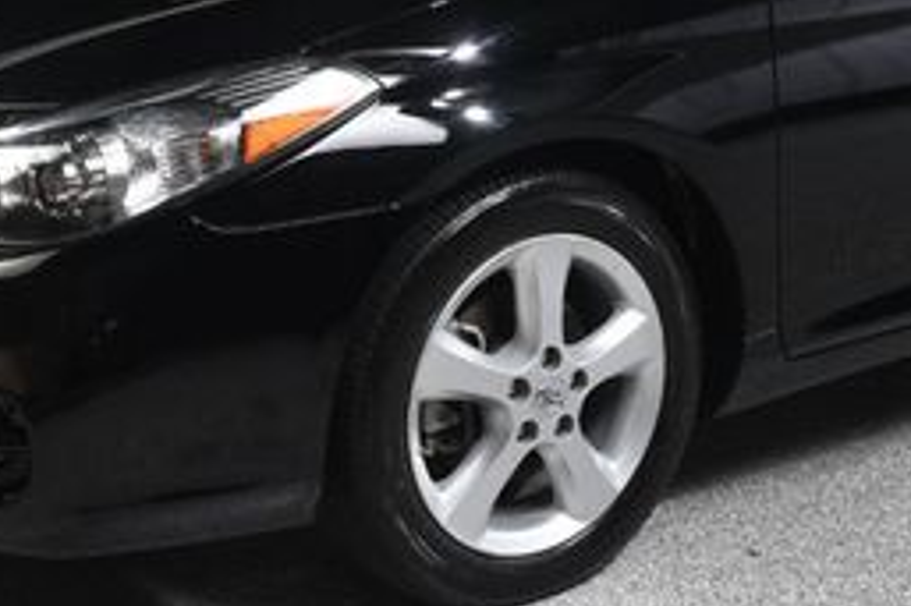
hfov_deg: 20.9
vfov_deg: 14.0
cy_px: 67
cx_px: 656
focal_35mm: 97
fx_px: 2453
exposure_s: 1/160
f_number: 10
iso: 100
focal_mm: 26
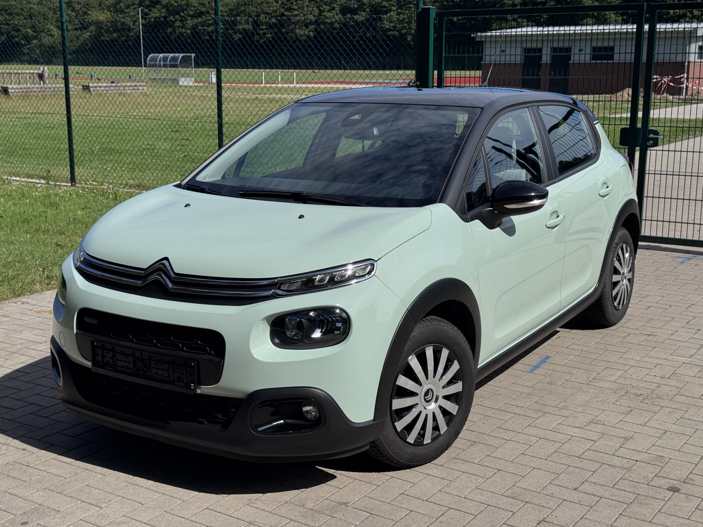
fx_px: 975
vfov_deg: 30.3
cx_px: 352
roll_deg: +0.2
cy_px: 264
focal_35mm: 48
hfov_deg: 39.7
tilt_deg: -10.2
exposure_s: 1/7937
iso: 64
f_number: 1.78
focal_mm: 6.76
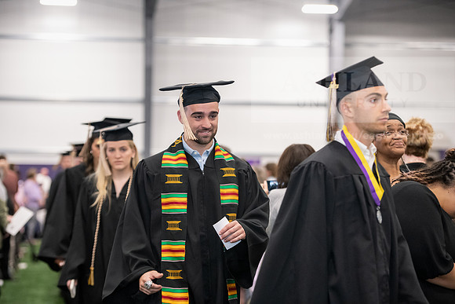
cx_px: 228
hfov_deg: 18.6
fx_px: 1391
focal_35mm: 110
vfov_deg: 12.5
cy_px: 152
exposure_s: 1/200
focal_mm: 110
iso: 3200
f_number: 3.2
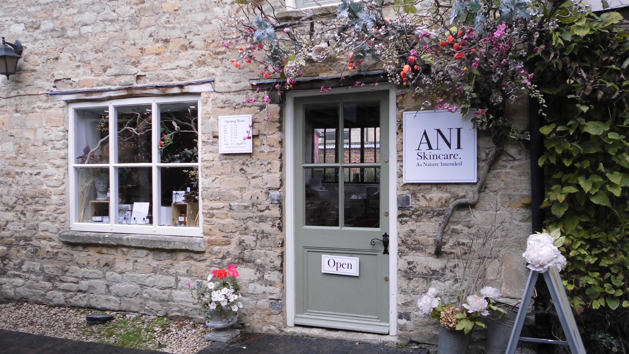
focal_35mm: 29
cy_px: 190
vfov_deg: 40.2
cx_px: 316
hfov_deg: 66.1
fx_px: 484
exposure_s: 1/200
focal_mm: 4.6
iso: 64
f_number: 3.2
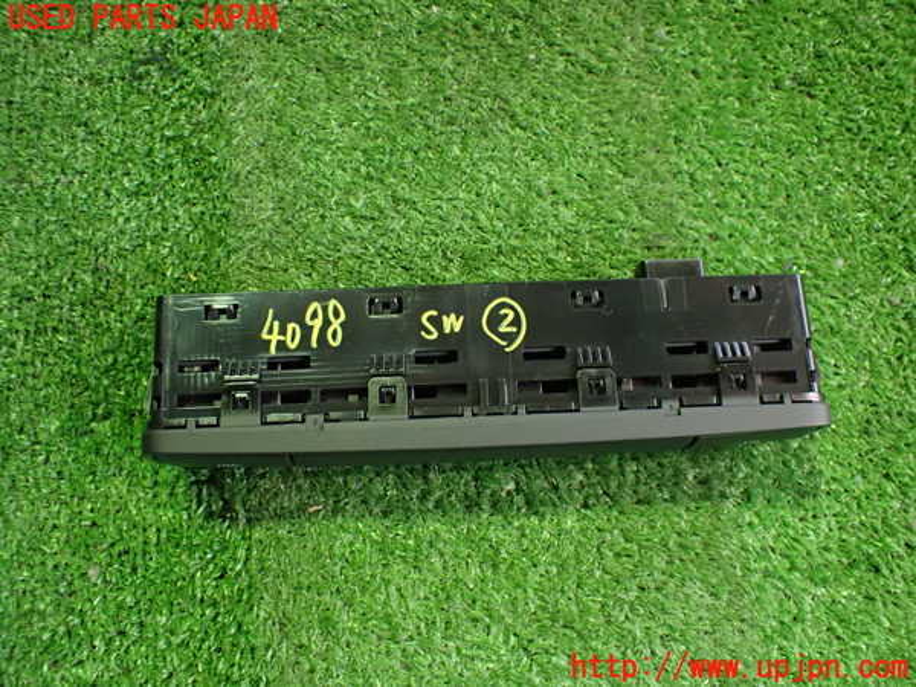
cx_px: 458
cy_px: 344
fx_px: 794
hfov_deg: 60.0
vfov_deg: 46.8
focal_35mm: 30
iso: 800
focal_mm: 5.4
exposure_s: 1/40
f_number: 2.3
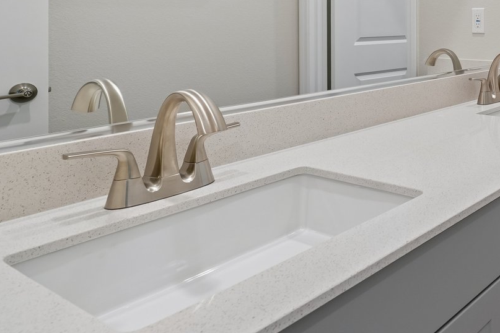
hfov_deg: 43.1
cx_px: 562
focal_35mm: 33
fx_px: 458
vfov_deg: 36.6
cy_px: 13
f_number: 8
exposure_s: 1/25
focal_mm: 13
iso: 400
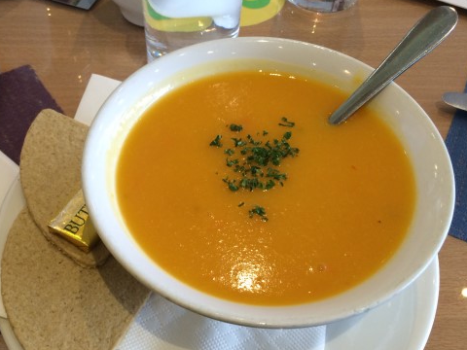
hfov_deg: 46.6
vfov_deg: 35.7
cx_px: 192
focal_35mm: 40
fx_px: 540
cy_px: 228
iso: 125
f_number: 2.2
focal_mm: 4.12
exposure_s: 1/30
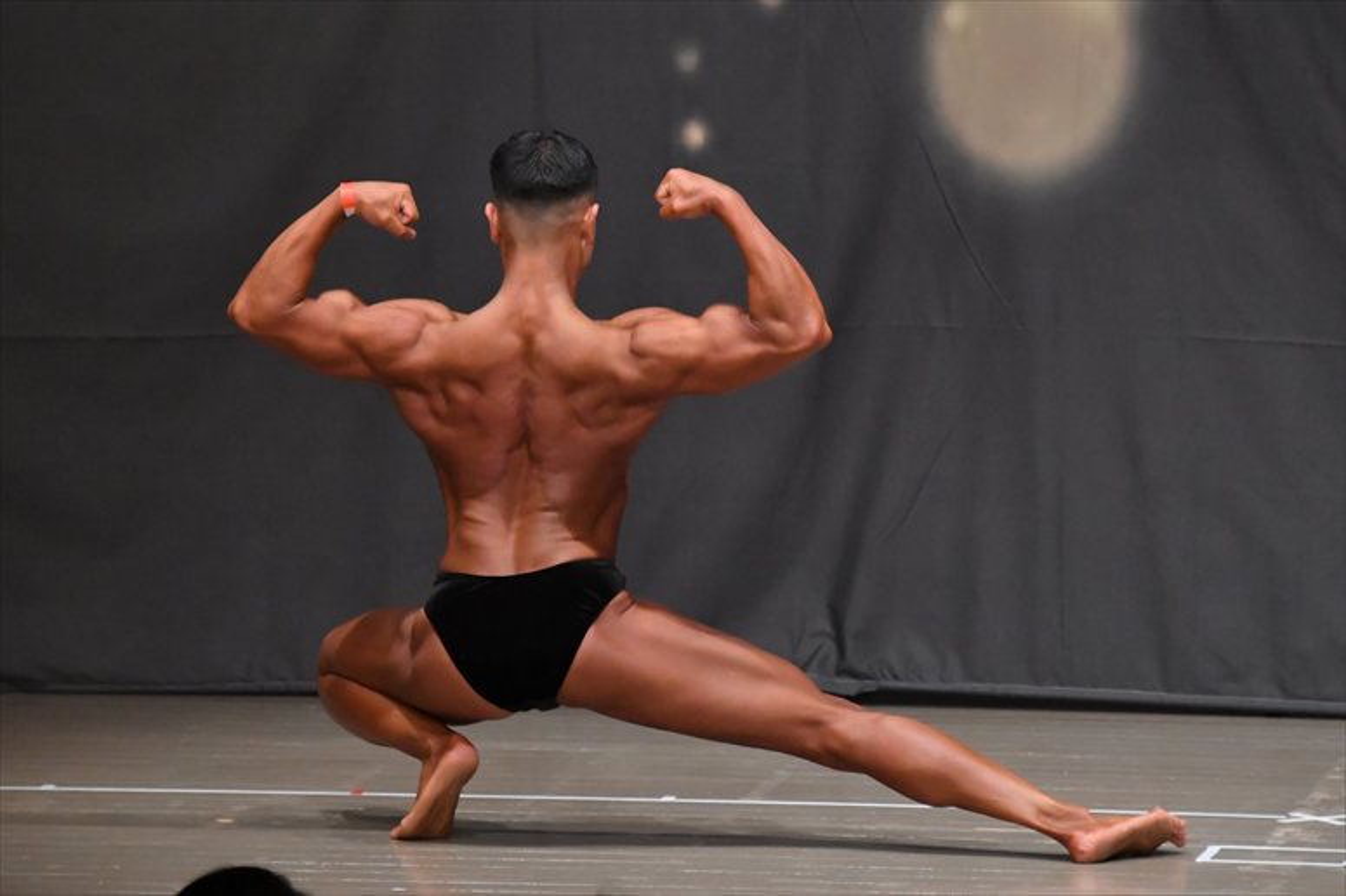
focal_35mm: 315
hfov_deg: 6.5
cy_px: 448
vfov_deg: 4.4
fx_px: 11772
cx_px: 673
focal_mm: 210
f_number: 5.6
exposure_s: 1/400
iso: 6400
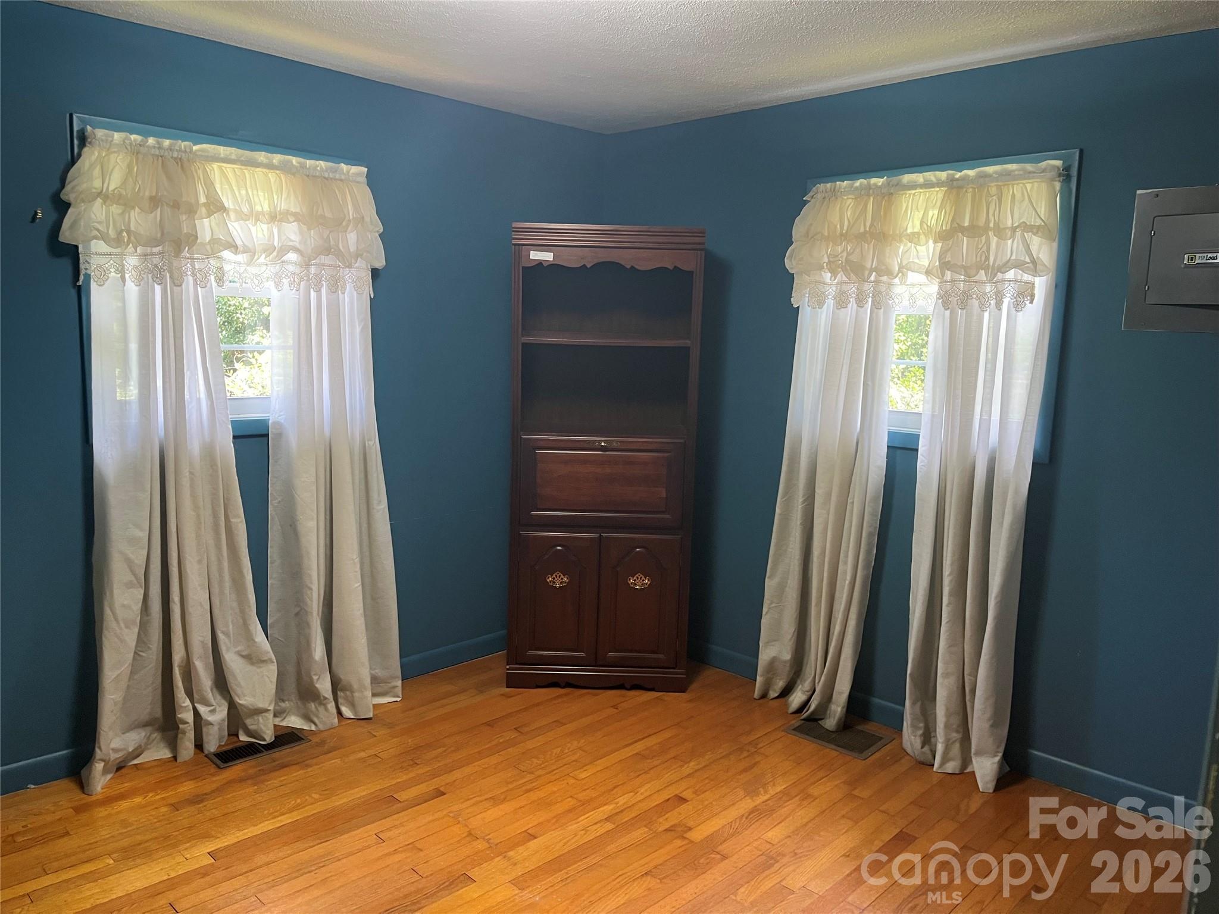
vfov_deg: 53.1
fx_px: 916
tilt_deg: -10.0
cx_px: 610
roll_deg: -0.5
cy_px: 457
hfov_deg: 67.3
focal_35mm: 26
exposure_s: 1/60
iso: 125
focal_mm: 5.1
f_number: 1.6
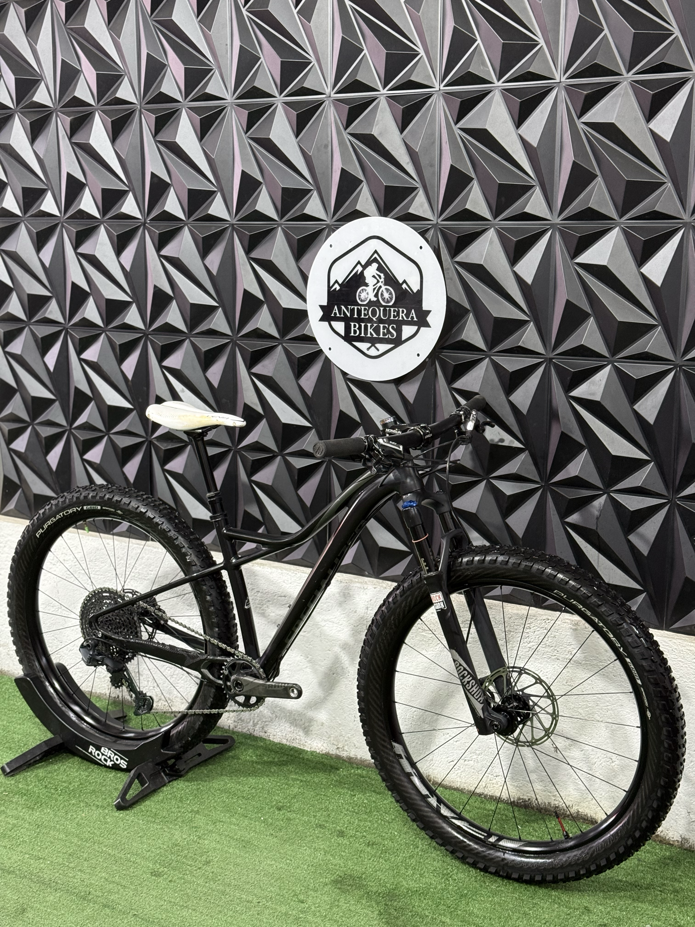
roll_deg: -0.6
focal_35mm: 48
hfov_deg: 30.3
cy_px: 464
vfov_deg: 39.7
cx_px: 348
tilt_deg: -9.4
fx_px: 1285
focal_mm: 6.76
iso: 160
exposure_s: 1/60
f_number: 1.78
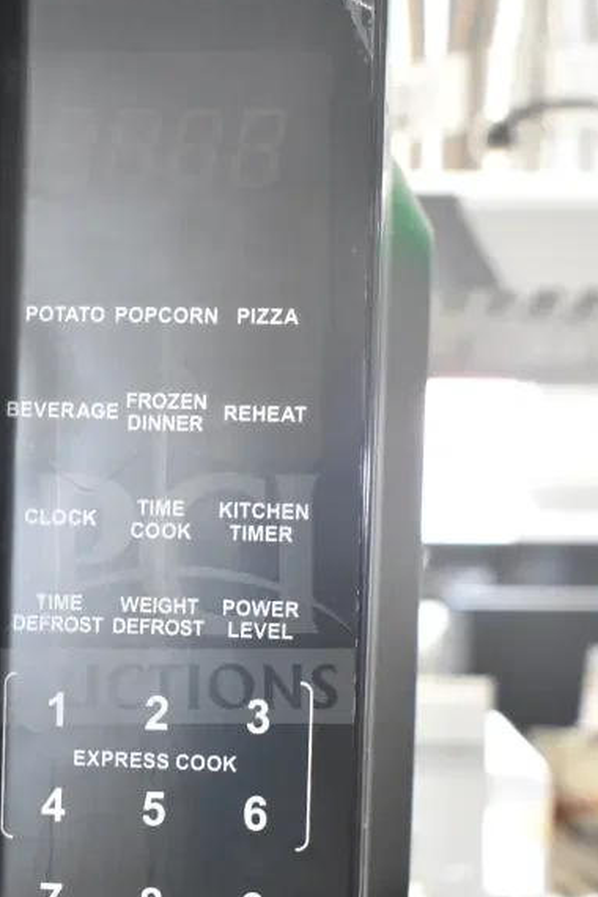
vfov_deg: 26.2
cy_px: 599
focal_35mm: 77
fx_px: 1918
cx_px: 176
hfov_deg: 17.6
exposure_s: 1/125
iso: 6400
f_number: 5.6
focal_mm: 32
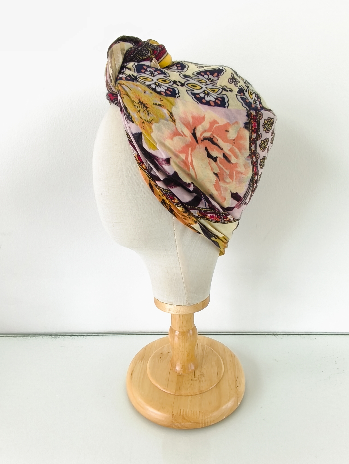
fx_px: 309
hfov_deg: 58.9
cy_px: 232
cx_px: 174
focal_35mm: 23
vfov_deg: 73.9
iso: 50
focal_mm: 1.65
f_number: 2.2
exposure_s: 1/60
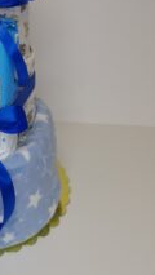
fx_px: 343
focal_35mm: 47
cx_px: -6
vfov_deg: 41.8
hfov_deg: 24.1
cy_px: 54
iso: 100
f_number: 1.8
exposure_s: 1/100
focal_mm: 5.54
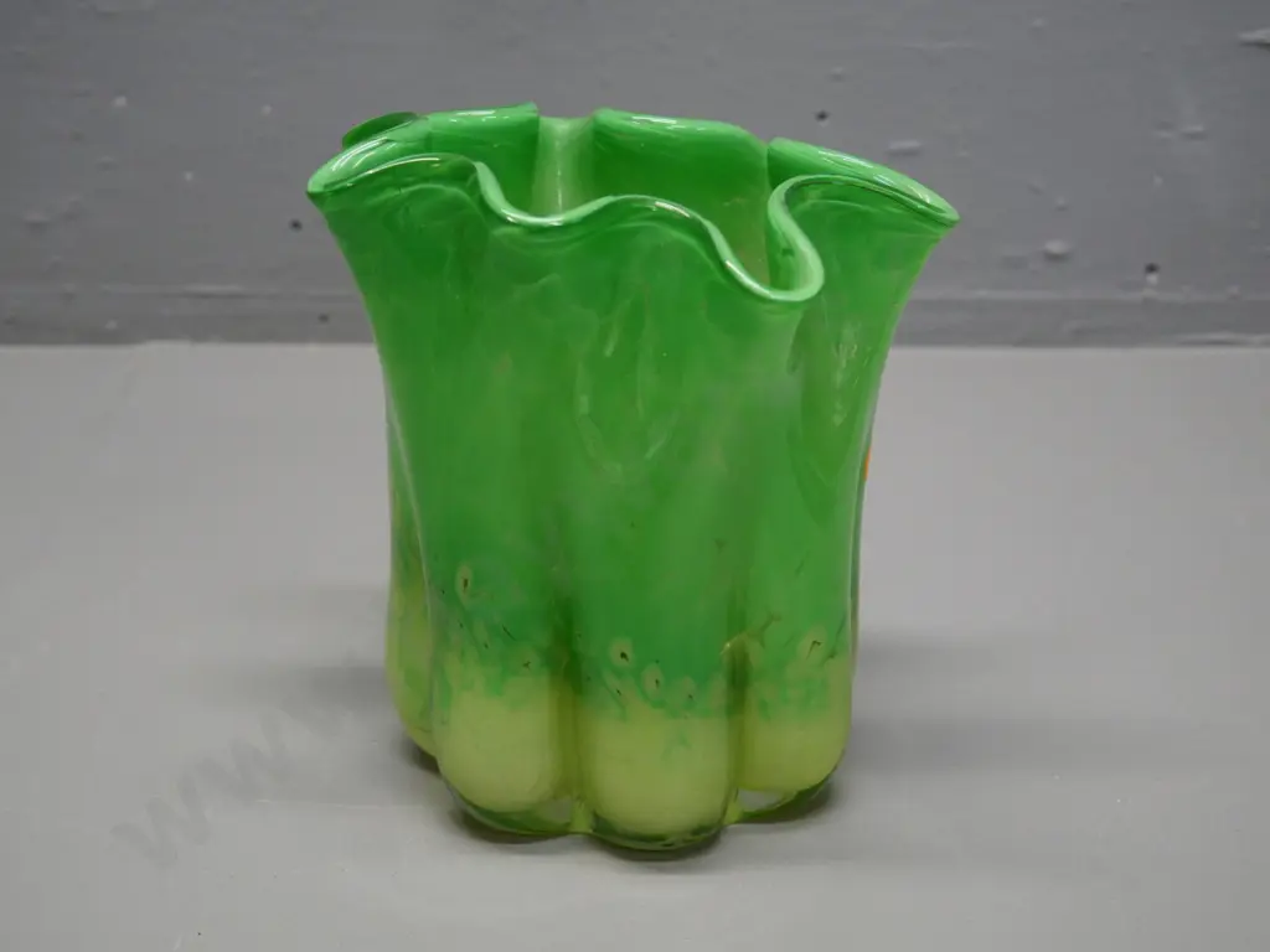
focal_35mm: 60
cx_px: 635
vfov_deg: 24.4
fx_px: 2201
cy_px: 476
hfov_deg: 32.2
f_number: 4.9
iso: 1600
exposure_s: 1/125
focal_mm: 30
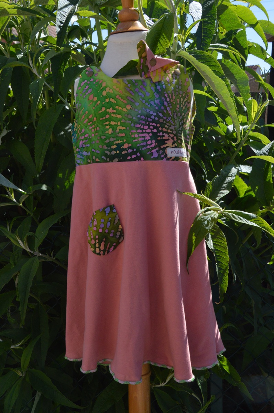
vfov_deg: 48.0
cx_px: 137
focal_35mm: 40
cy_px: 206
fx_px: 464
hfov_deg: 32.9
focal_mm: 27
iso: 800
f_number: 11
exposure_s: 1/500
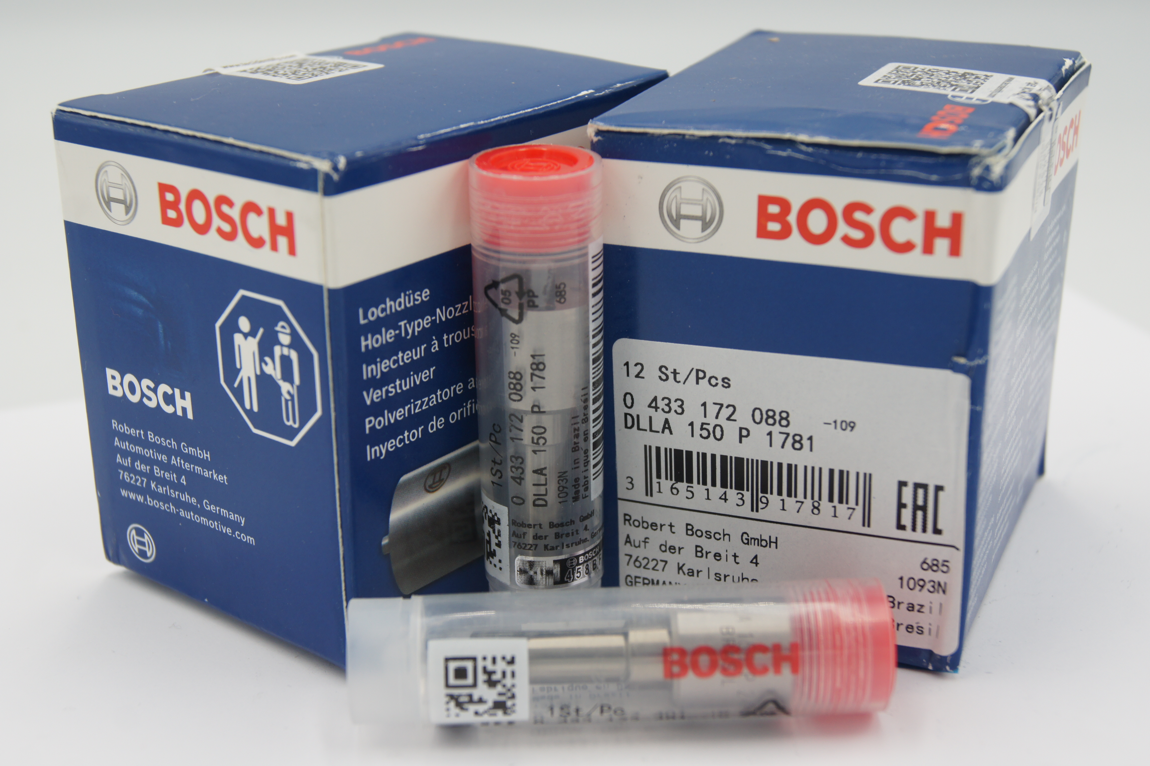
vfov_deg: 25.7
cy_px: 383
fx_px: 1676
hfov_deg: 37.9
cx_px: 575
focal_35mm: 52
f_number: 5.6
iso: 200
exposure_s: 1/125
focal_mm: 35
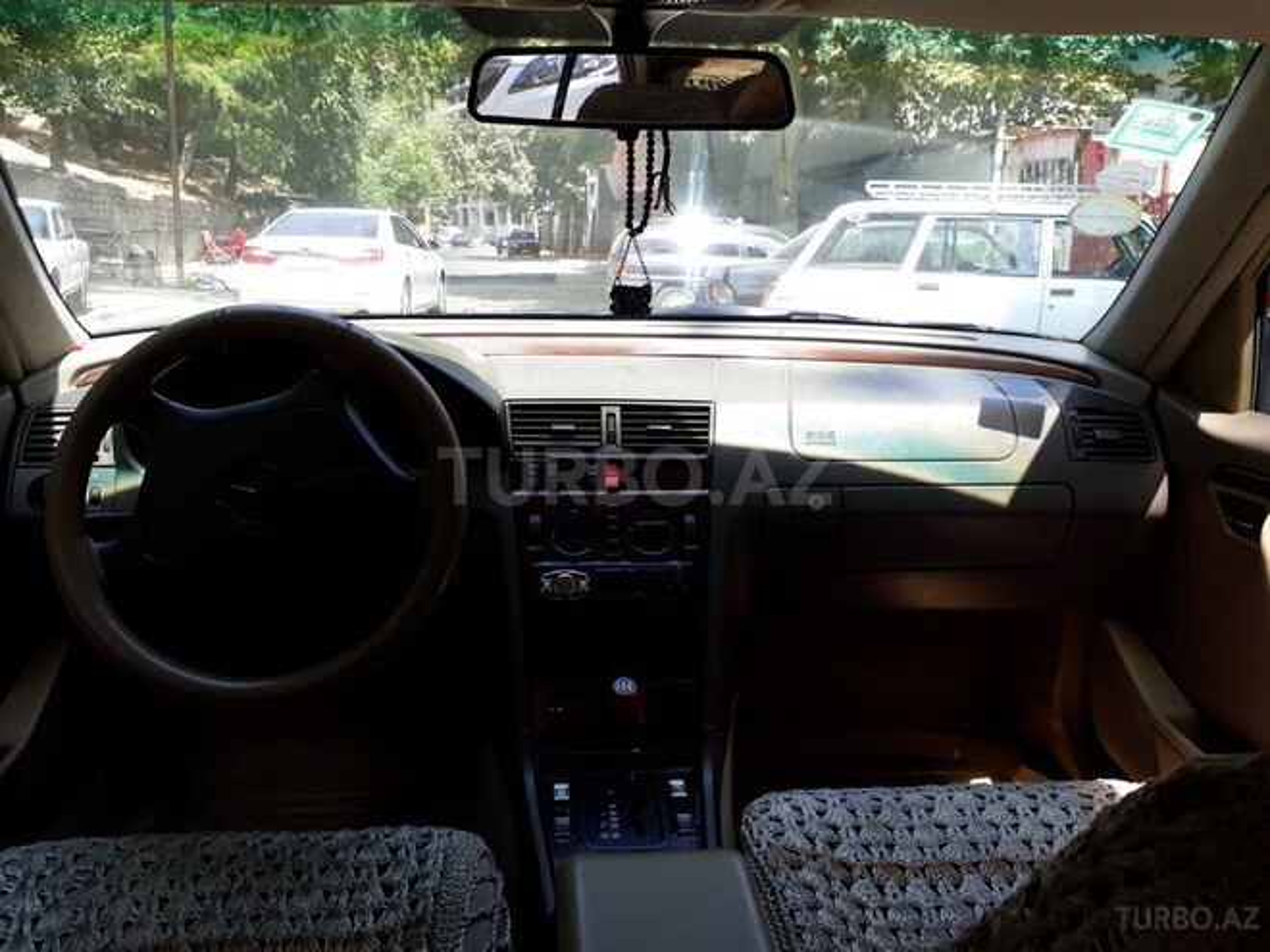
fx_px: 991
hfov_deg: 65.3
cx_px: 635
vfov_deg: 51.4
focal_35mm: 27
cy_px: 476
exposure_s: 1/228
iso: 40
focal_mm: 3.6
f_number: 1.9
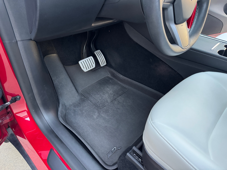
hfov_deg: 71.6
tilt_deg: -40.5
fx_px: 157
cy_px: 85
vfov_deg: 56.8
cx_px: 114
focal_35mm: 24
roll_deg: -5.5
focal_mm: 6.76
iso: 500
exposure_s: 1/60
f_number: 1.78
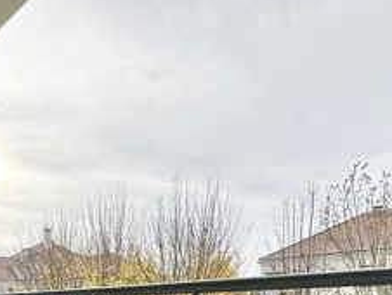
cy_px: 333
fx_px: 374
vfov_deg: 35.9
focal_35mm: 33
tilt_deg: -2.1
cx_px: 82
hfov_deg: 52.0
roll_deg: -0.3
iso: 40
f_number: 2.2
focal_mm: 2.22
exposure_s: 1/1147
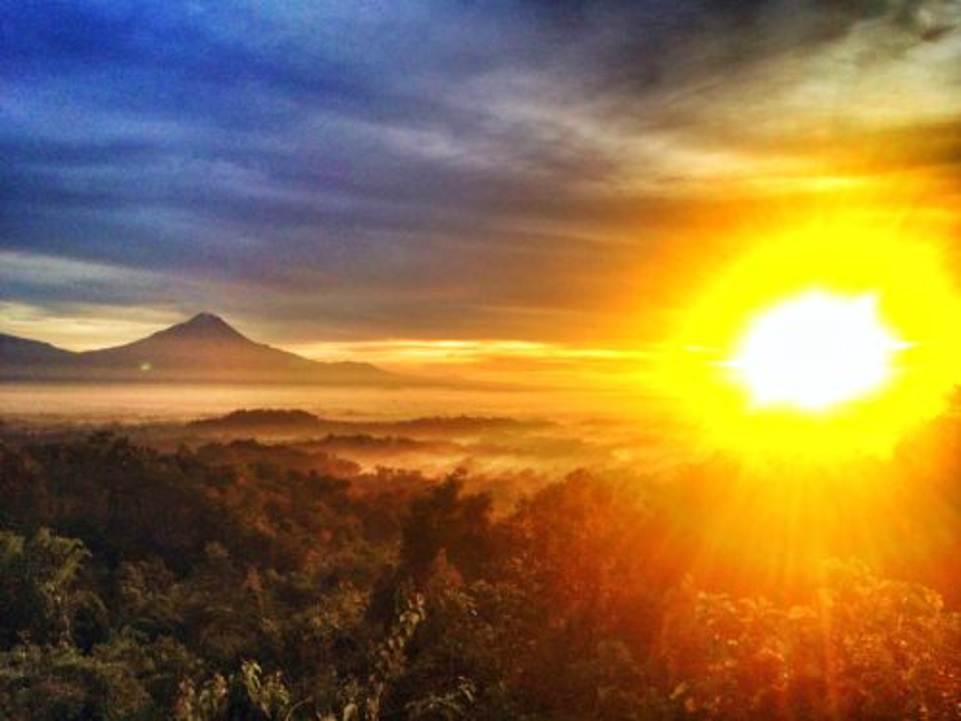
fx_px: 972
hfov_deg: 52.6
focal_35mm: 35
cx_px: 480
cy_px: 360
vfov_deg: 40.7
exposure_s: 1/690
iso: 50
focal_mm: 4.28
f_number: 2.4
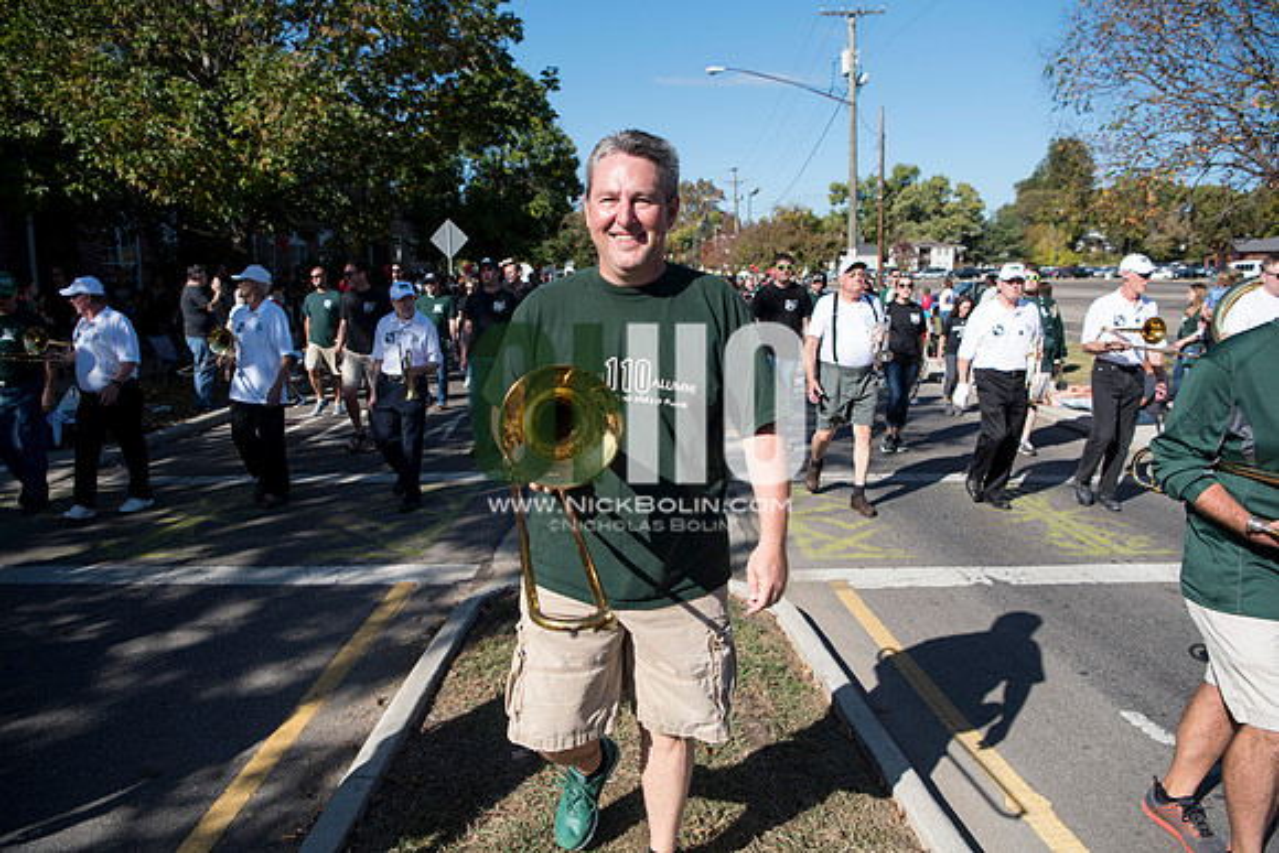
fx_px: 853
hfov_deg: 73.7
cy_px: 426
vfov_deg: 53.2
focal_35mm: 24
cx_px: 640
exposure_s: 1/1600
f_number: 4.5
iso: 250
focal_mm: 24
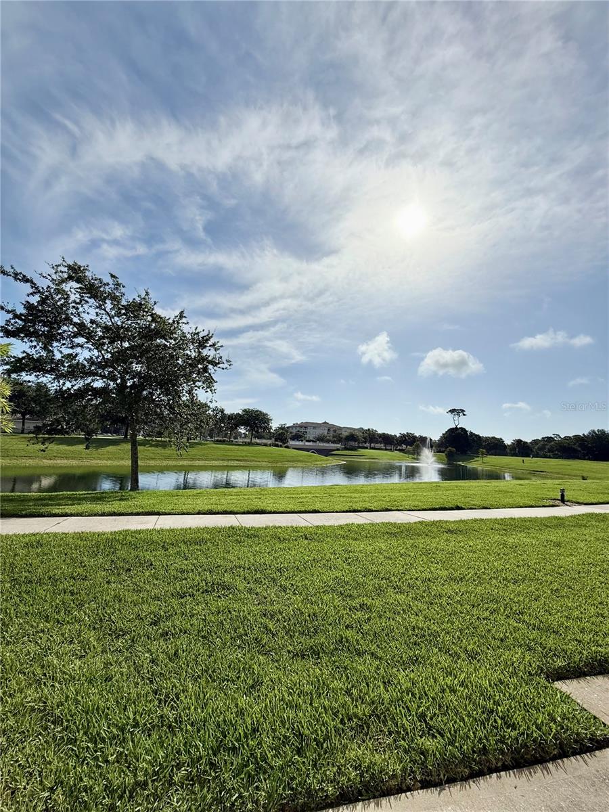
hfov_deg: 85.7
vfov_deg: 102.1
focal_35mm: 14
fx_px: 328
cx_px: 304
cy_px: 406
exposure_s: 1/5618
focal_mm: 2.22
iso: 40
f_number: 2.2
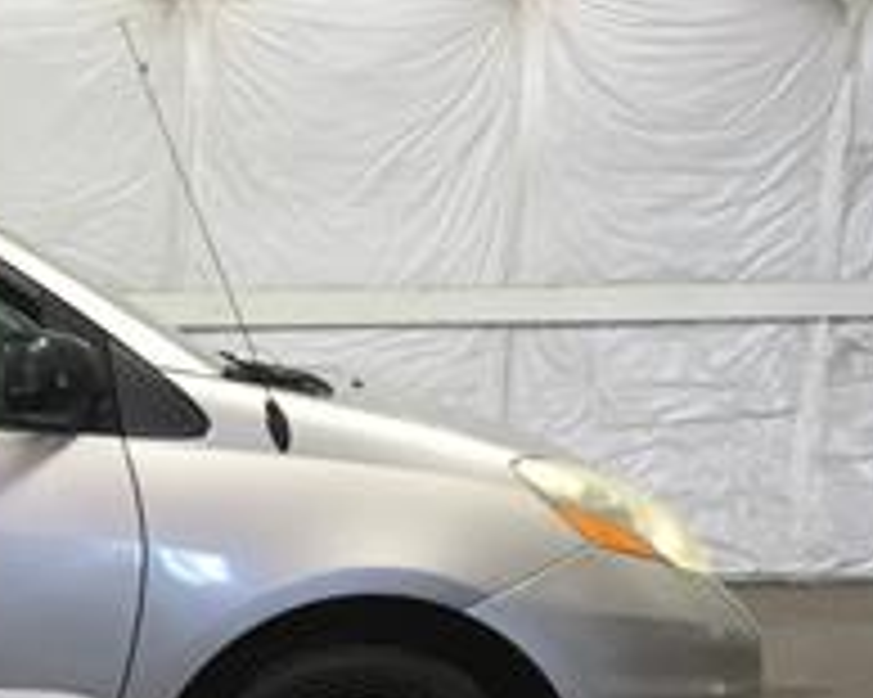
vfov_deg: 15.3
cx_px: -500
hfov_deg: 17.0
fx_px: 2582
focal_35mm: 100
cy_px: 495
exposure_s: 1/30
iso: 64
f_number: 2.4
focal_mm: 3.3
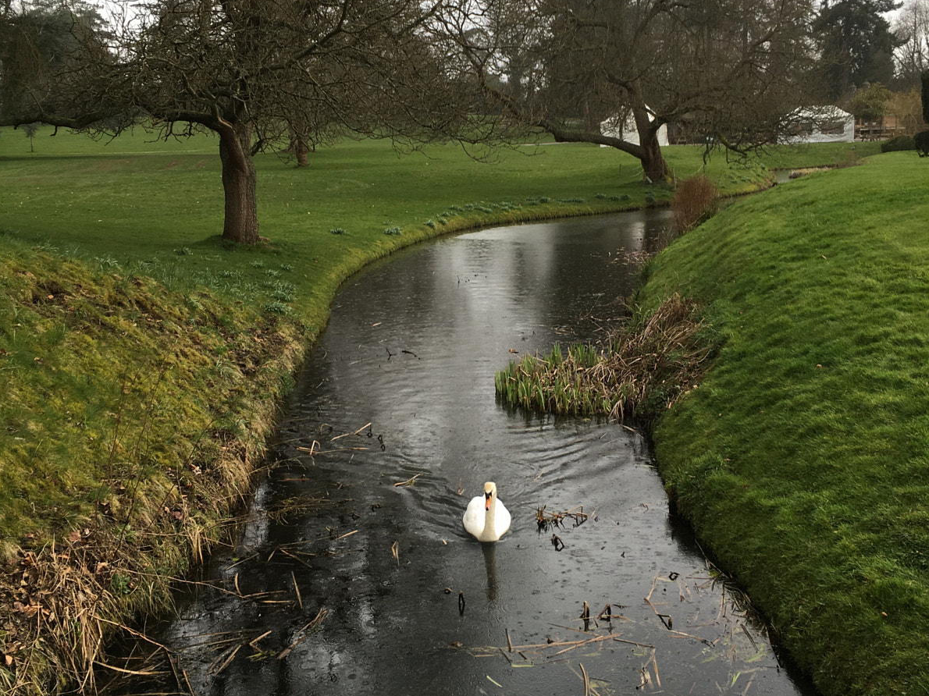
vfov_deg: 36.8
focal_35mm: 39
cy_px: 314
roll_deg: +1.8
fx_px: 1046
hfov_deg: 47.9
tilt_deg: -8.9
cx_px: 461
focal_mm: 4.15
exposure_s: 1/100
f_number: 2.2
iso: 25
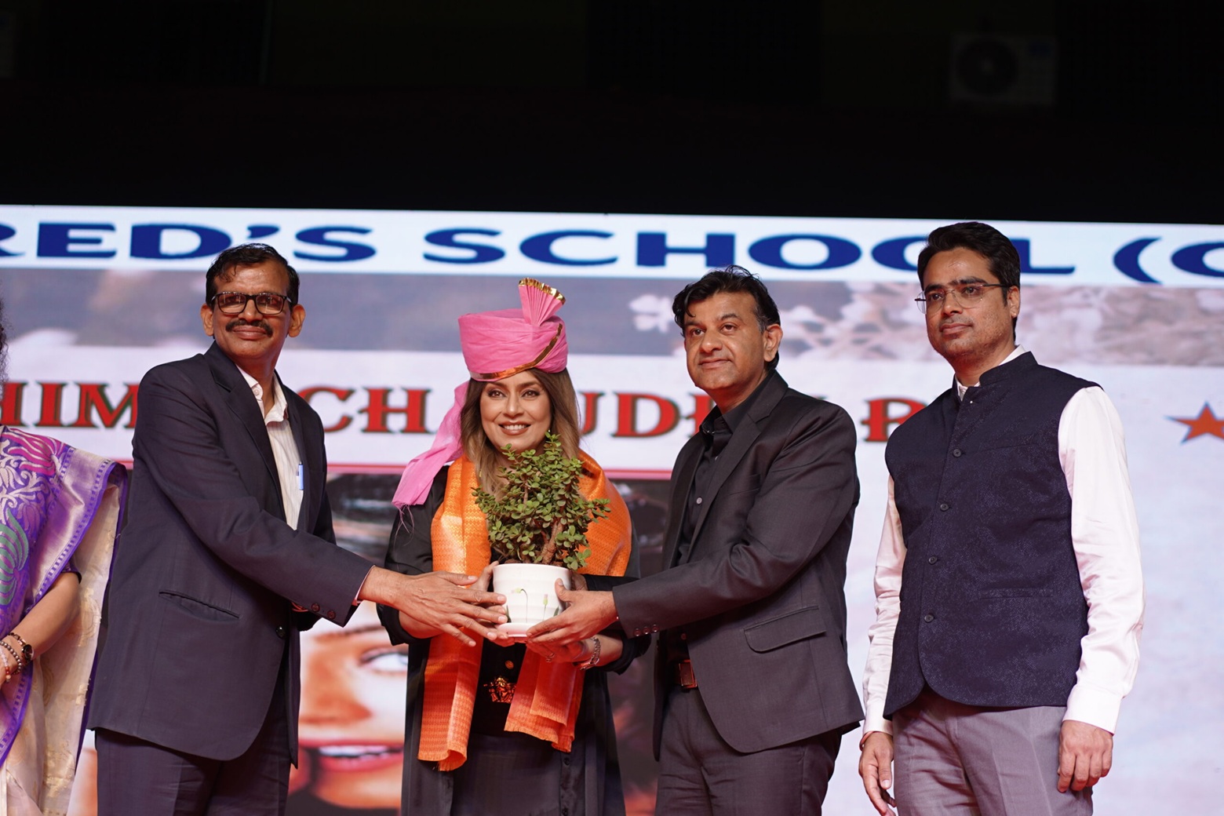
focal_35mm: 82
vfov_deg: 16.7
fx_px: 2788
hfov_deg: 24.8
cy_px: 408
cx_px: 612
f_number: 1.8
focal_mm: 55
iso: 100
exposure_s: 1/250
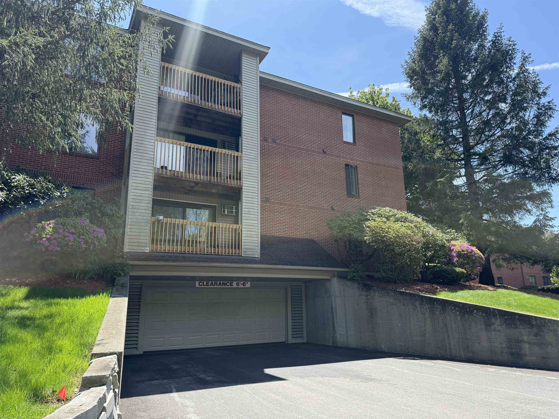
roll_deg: +0.3
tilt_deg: +14.8
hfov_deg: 71.6
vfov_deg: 56.8
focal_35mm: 24
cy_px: 210
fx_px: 388
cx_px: 280
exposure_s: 1/1812
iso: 100
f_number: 1.78
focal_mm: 6.76
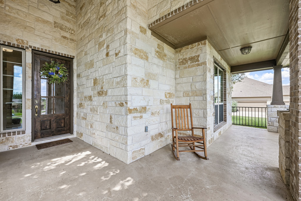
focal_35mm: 15
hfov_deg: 100.4
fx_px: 125
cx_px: 150
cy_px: 100
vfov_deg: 77.3
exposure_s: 1/90
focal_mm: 15
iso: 100
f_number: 6.7
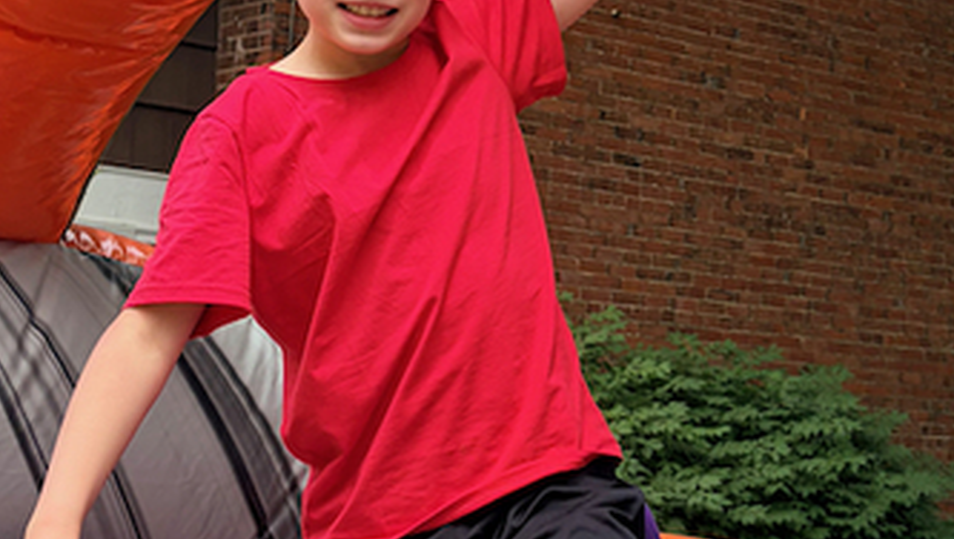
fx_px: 2203
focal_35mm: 87
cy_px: 158
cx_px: 562
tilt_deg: +8.8
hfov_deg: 24.4
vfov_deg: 13.9
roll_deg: -0.4
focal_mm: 5.96
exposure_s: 1/945
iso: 64
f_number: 1.6
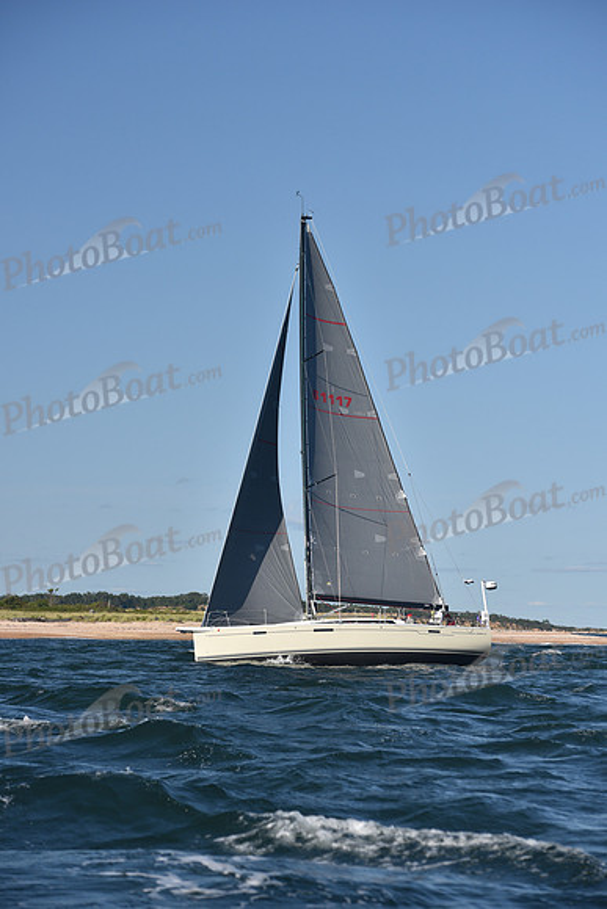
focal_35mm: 100
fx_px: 2527
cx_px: 304
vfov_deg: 20.4
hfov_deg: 13.7
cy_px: 454
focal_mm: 100
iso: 250
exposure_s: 1/1000
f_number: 5
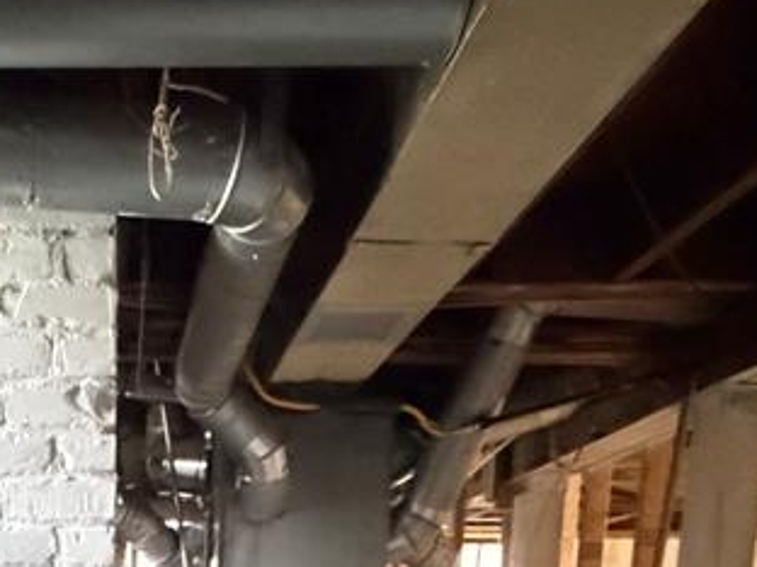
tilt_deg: -10.0
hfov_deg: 38.6
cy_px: 860
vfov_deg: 24.3
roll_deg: -0.3
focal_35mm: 46
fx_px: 1006
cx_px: 87
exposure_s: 1/24
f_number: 2.2
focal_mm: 2.22
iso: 2500
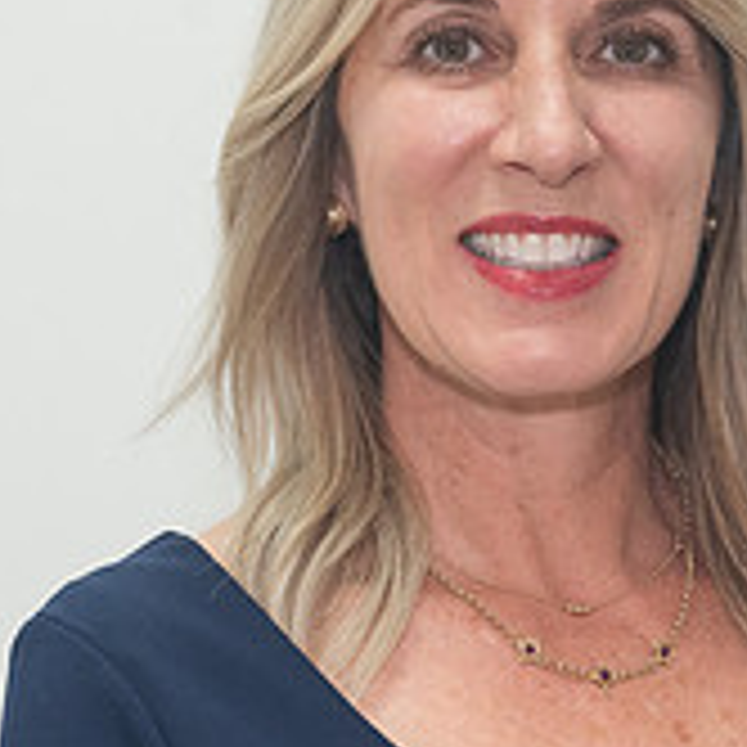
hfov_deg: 7.8
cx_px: 513
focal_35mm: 223
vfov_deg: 7.8
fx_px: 5444
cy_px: 424
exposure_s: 1/100
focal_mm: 56
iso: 400
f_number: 7.1
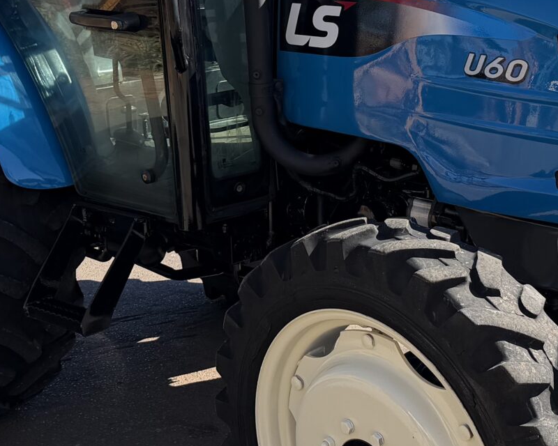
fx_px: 1239
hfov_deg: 25.4
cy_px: 171
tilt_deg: -10.8
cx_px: 317
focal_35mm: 75
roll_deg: -0.9
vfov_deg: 20.4
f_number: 1.78
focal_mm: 6.76
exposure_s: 1/2232
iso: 80
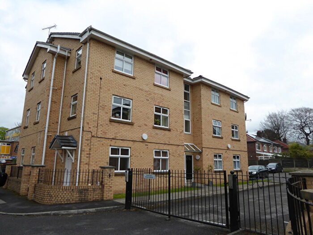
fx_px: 217
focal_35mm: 24
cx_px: 156
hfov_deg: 71.6
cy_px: 118
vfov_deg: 56.8
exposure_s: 1/800
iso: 100
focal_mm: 4.3
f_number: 3.3
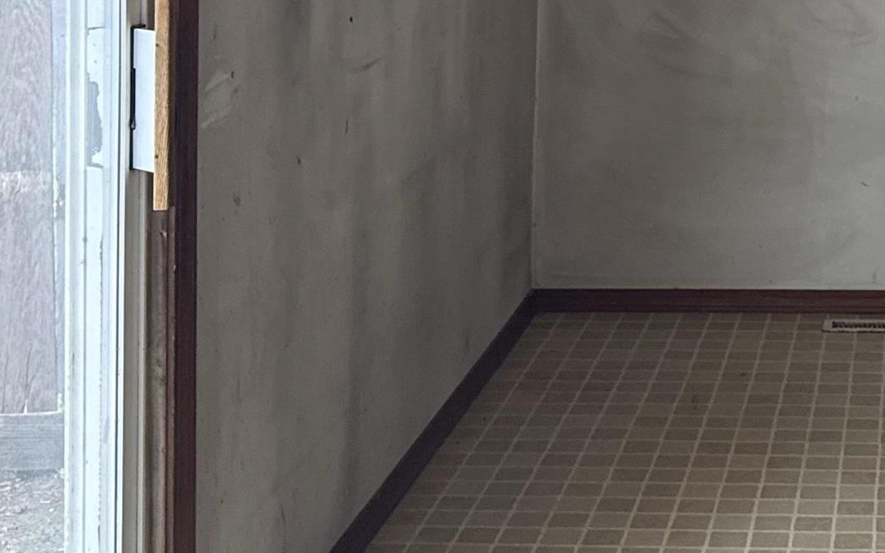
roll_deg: -1.5
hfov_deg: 25.8
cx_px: 929
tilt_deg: -1.4
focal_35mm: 75
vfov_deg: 16.5
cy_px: -148
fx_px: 1809
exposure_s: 1/60
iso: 320
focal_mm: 6.76
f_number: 1.78
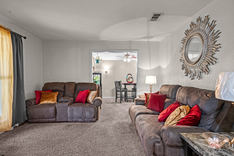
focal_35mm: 19
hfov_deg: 86.9
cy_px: 80
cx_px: 117
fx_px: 123
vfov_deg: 64.5
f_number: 7.1
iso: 800
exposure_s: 4
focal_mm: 16
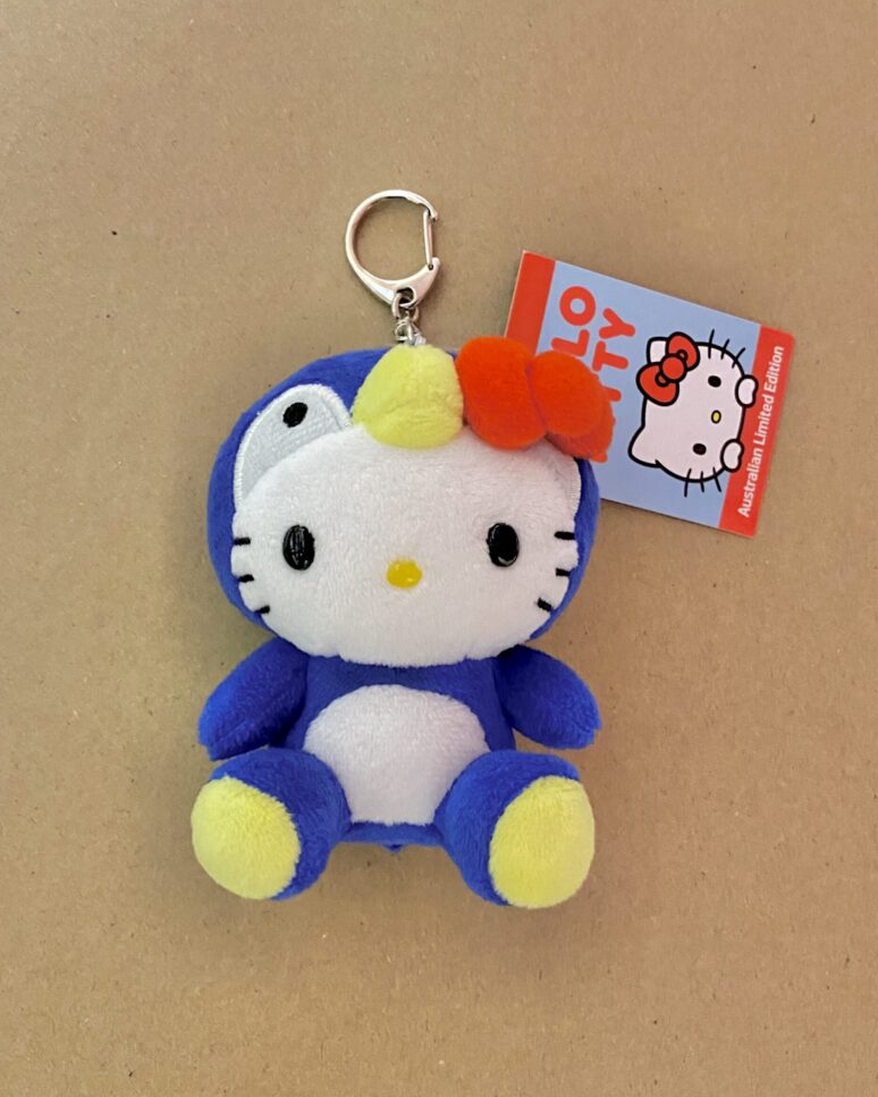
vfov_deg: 62.2
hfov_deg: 51.5
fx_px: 909
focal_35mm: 28
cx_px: 427
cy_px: 559
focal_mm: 4.25
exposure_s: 1/25
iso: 640
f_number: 1.8
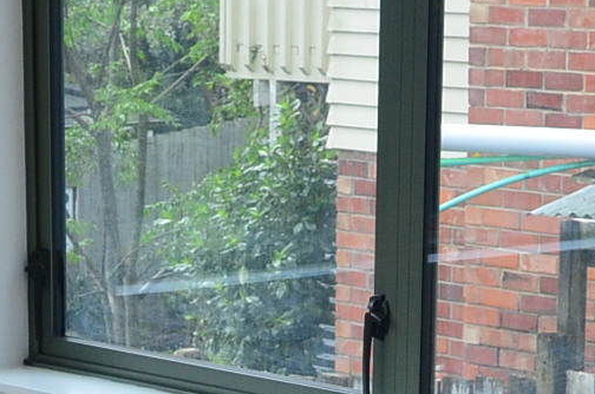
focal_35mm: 176
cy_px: 874
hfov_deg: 11.7
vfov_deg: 7.4
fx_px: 2903
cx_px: 207
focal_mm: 24
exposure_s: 1/800
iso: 800
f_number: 8
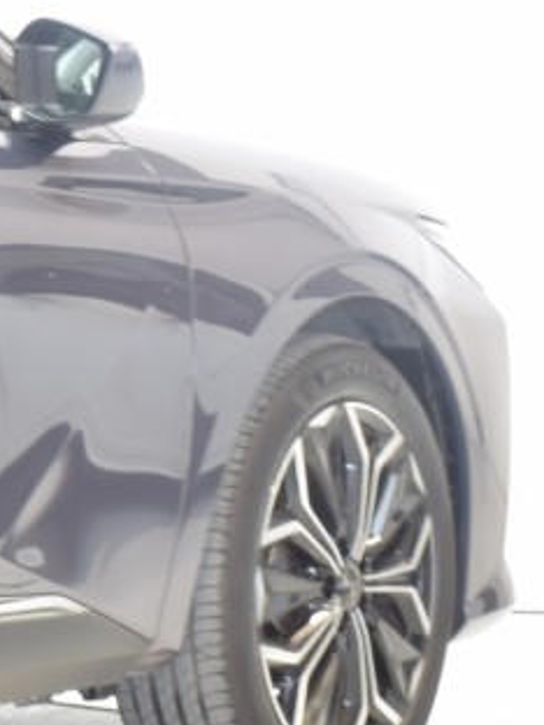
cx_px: -904
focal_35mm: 208
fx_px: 4358
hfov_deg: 6.7
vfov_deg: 9.5
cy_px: 235
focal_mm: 30
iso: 100
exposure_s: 1.6
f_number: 14
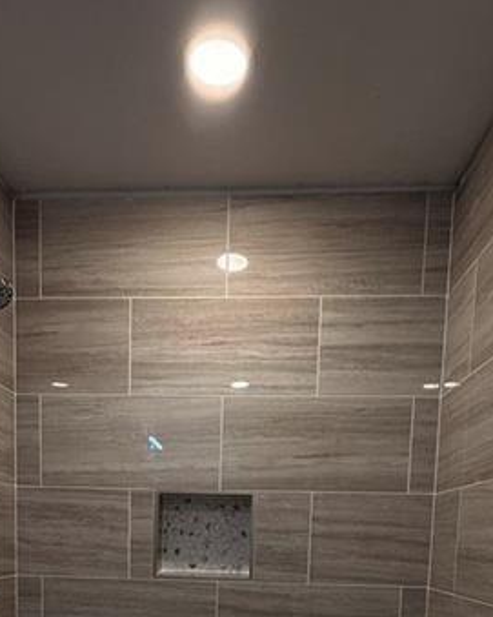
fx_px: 566
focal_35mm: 31
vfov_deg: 48.0
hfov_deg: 46.9
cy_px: 608
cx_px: 206
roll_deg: -1.9
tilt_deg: -6.3
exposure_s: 1/120
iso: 125
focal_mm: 2.22
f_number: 2.2
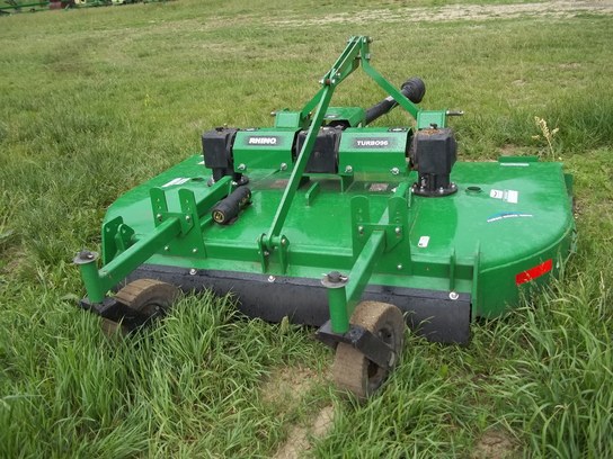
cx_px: 306
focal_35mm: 32
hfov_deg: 56.8
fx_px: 567
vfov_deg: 44.2
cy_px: 230
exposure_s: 1/320
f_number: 2.9
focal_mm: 5.7
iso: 64
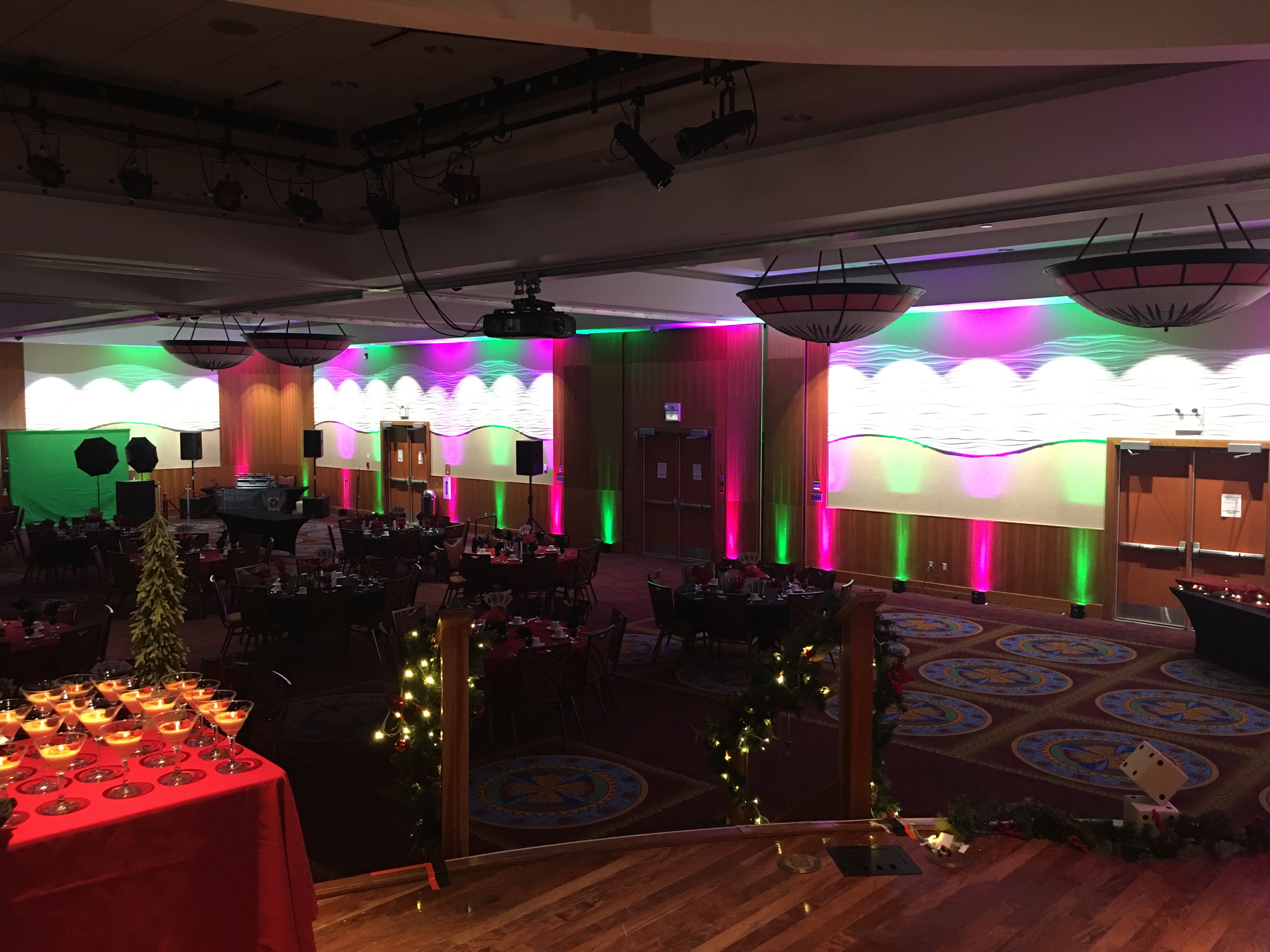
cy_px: 476
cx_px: 635
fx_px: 1064
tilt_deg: -3.7
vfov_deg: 48.2
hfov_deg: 61.7
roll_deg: -0.6
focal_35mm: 29
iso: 100
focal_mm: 4.15
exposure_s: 1/8
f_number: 2.2
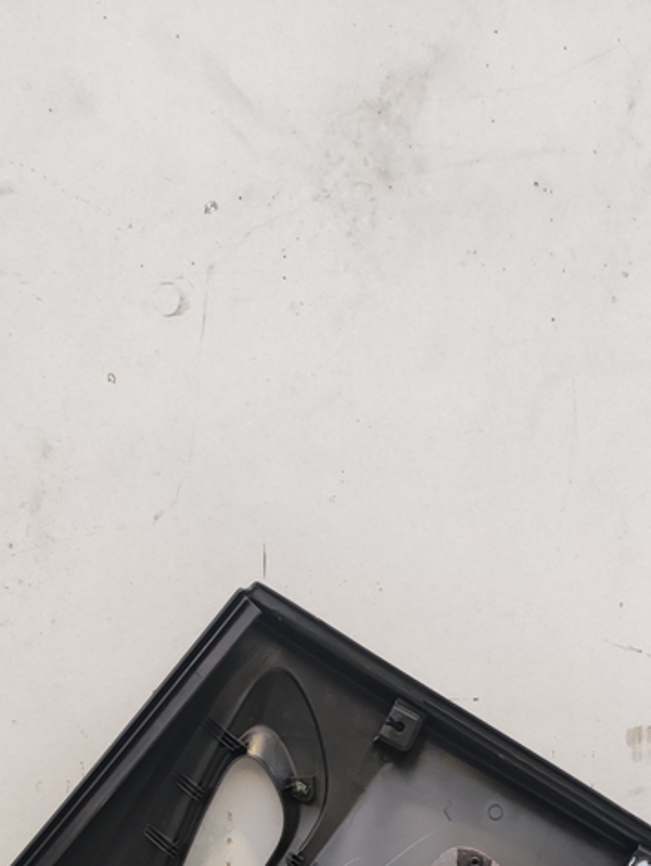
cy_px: 921
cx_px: 346
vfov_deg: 31.9
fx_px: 1353
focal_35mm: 54
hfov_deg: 27.1
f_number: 1.79
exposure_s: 1/33
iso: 991
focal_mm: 4.7
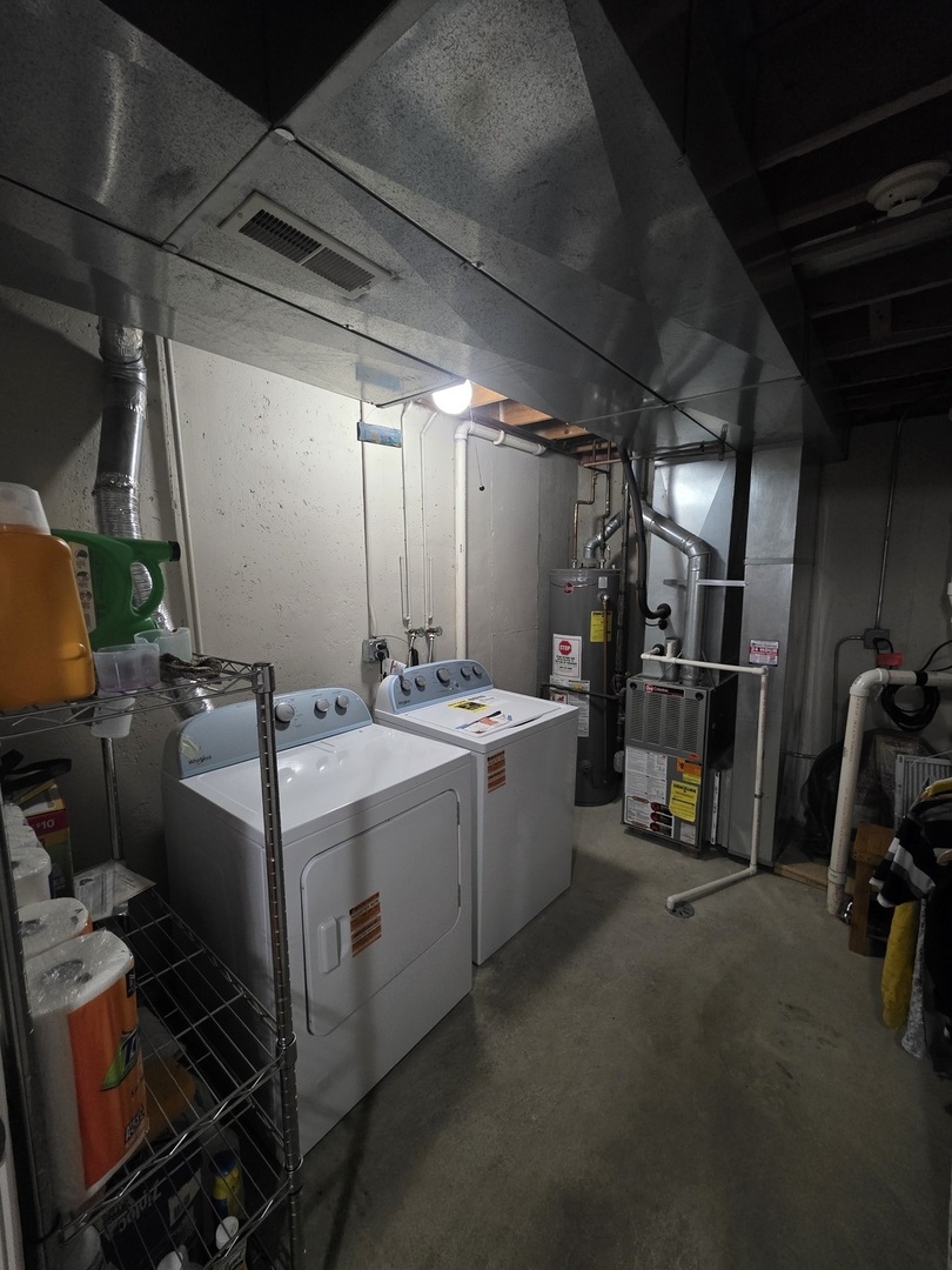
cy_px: 635
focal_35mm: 13
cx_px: 476
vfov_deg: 106.2
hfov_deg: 89.9
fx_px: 477
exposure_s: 1/60
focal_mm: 2.2
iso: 800
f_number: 1.9
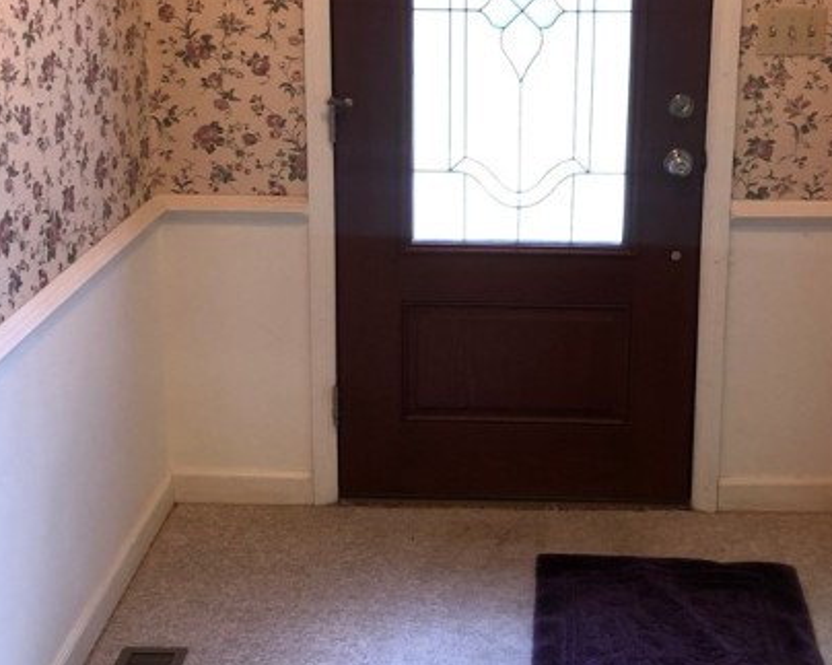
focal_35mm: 52
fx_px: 1280
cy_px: 189
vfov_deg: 28.8
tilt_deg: -11.3
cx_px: 517
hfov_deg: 35.8
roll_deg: -0.7
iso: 50
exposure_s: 1/15
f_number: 1.8
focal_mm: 4
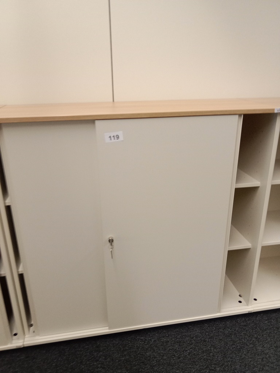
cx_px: 140
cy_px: 186
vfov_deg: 65.3
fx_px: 291
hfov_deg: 51.4
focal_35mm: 27
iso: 448
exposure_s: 1/25
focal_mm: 3.65
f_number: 2.2
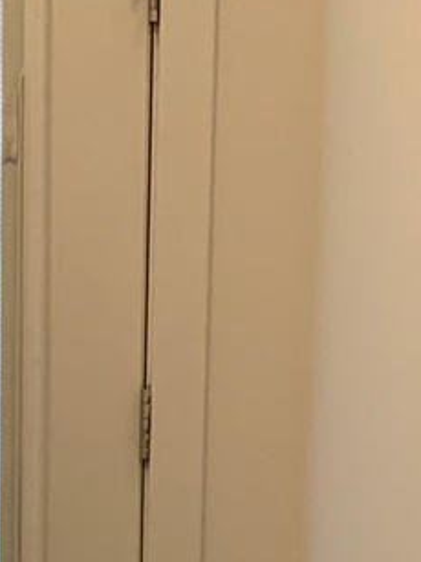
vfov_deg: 12.7
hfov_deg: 10.0
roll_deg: +0.4
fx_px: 2353
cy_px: 917
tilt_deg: -10.2
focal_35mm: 145
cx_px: -106
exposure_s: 1/60
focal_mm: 3
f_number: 1.8
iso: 100
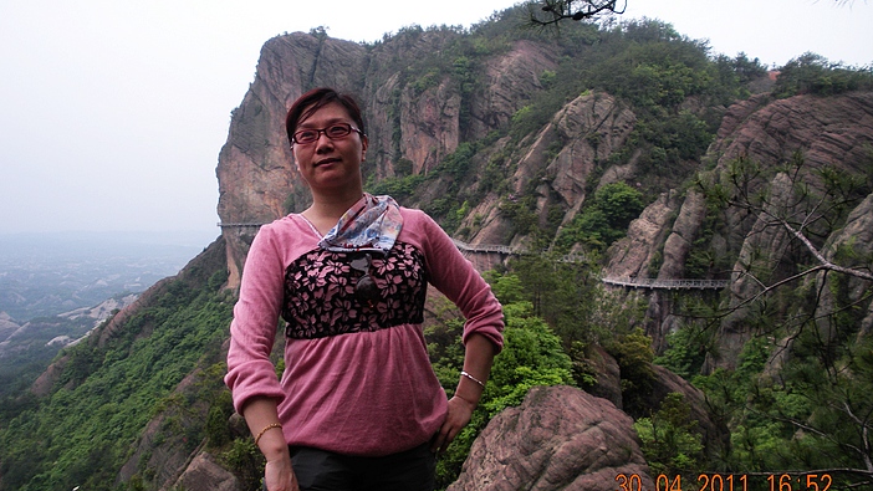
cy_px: 222
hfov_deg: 50.5
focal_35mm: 40
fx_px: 926
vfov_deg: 29.7
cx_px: 444
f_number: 3.5
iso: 64
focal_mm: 6.3
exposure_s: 1/69.5
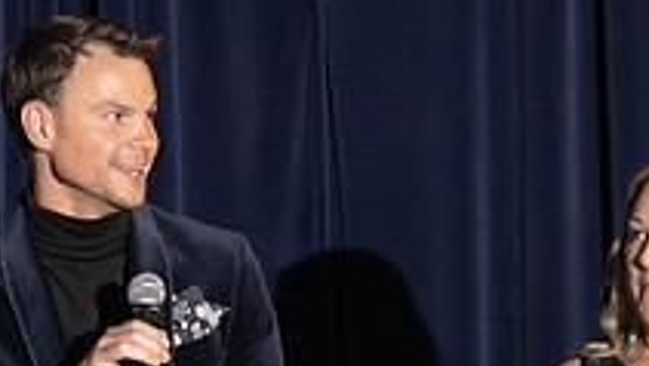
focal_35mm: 423
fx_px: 7284
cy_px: 437
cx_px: 335
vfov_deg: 2.9
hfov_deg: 5.1
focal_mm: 98
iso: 2500
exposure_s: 1/200
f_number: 4.5
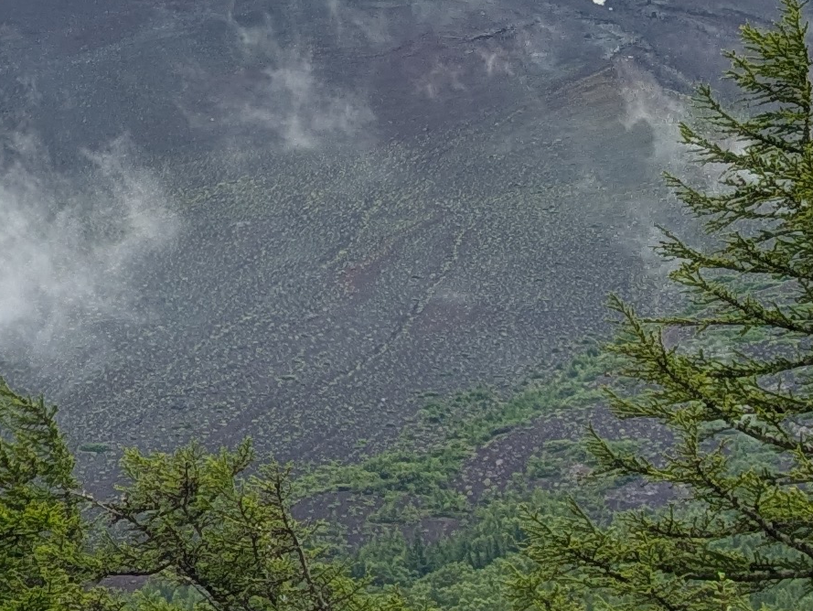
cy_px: 1021
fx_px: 3055
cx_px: 626
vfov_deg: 10.8
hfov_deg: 15.1
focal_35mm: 130
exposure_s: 1/2451
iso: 66
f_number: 1.89
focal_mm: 5.43
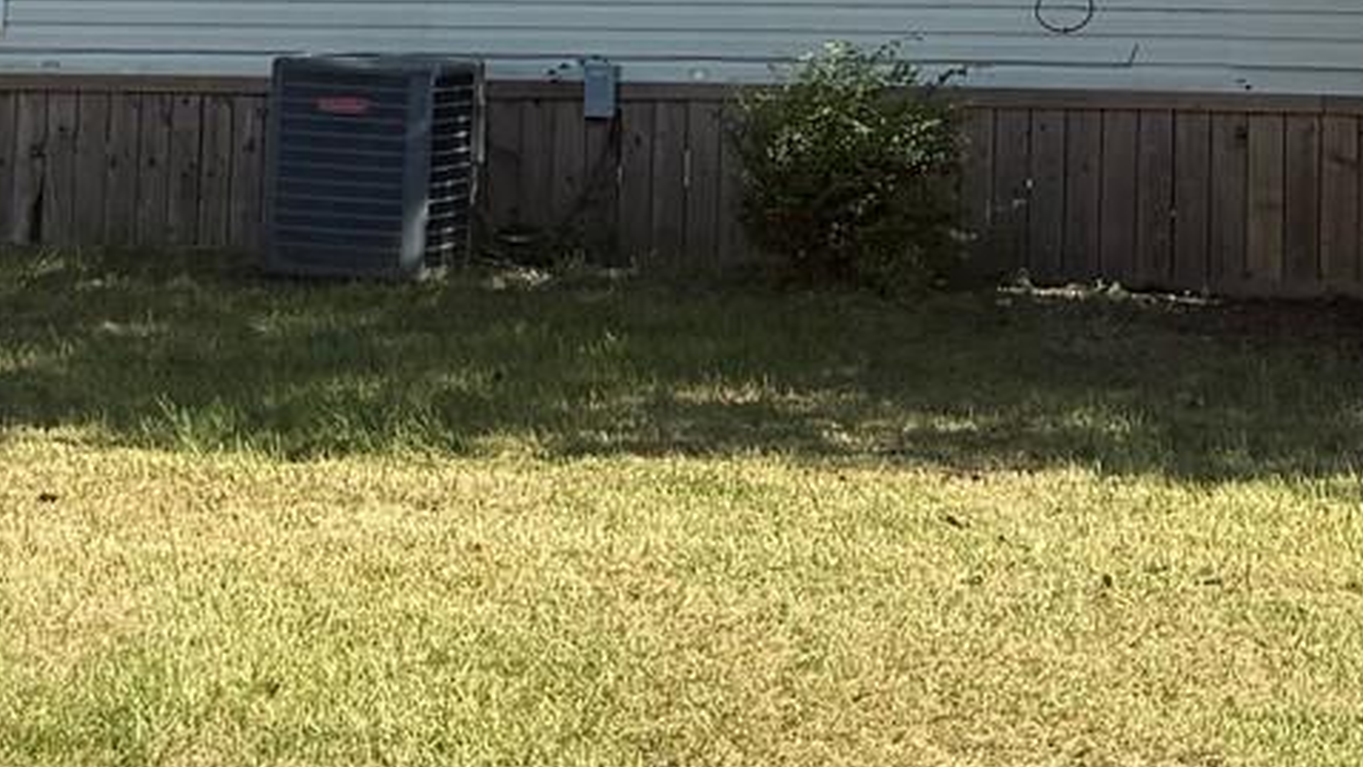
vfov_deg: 10.5
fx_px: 4048
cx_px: 995
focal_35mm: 112
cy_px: -325
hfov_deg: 19.0
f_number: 1.78
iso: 80
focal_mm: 6.76
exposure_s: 1/2299
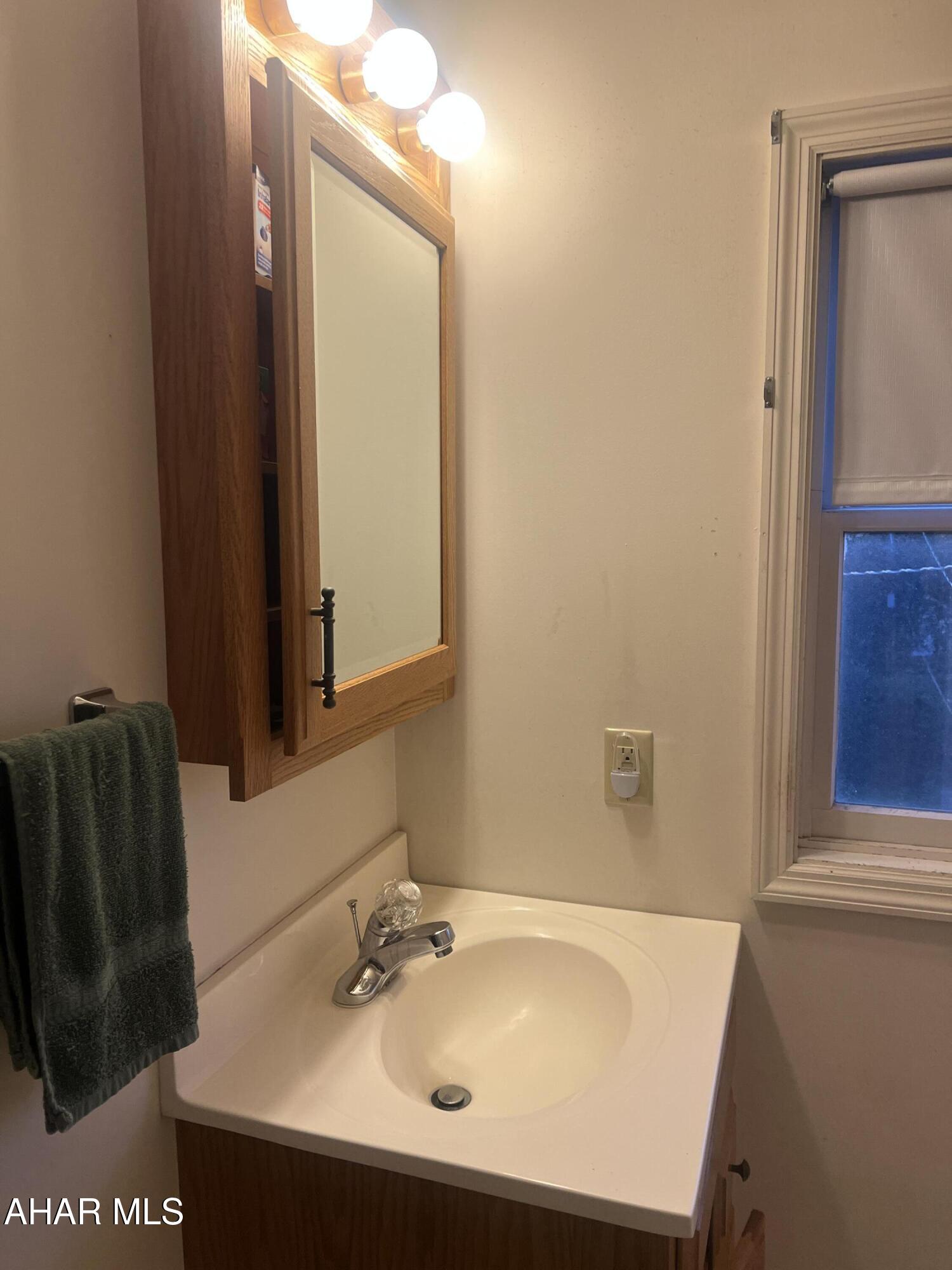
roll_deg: +0.1
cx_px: 476
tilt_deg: -3.0
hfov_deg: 53.1
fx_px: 953
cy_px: 635
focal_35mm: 26
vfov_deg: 67.3
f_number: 1.5
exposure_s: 1/120
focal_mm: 5.7
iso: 100
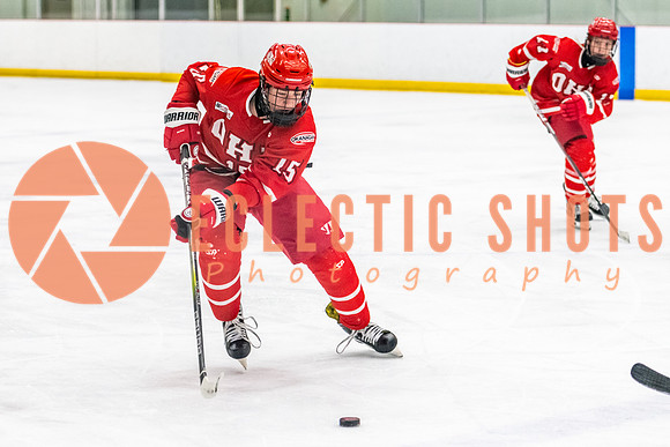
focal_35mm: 131
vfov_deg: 10.5
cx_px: 345
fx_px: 2440
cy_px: 216
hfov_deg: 15.6
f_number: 2.8
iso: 4000
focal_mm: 86
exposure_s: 1/800
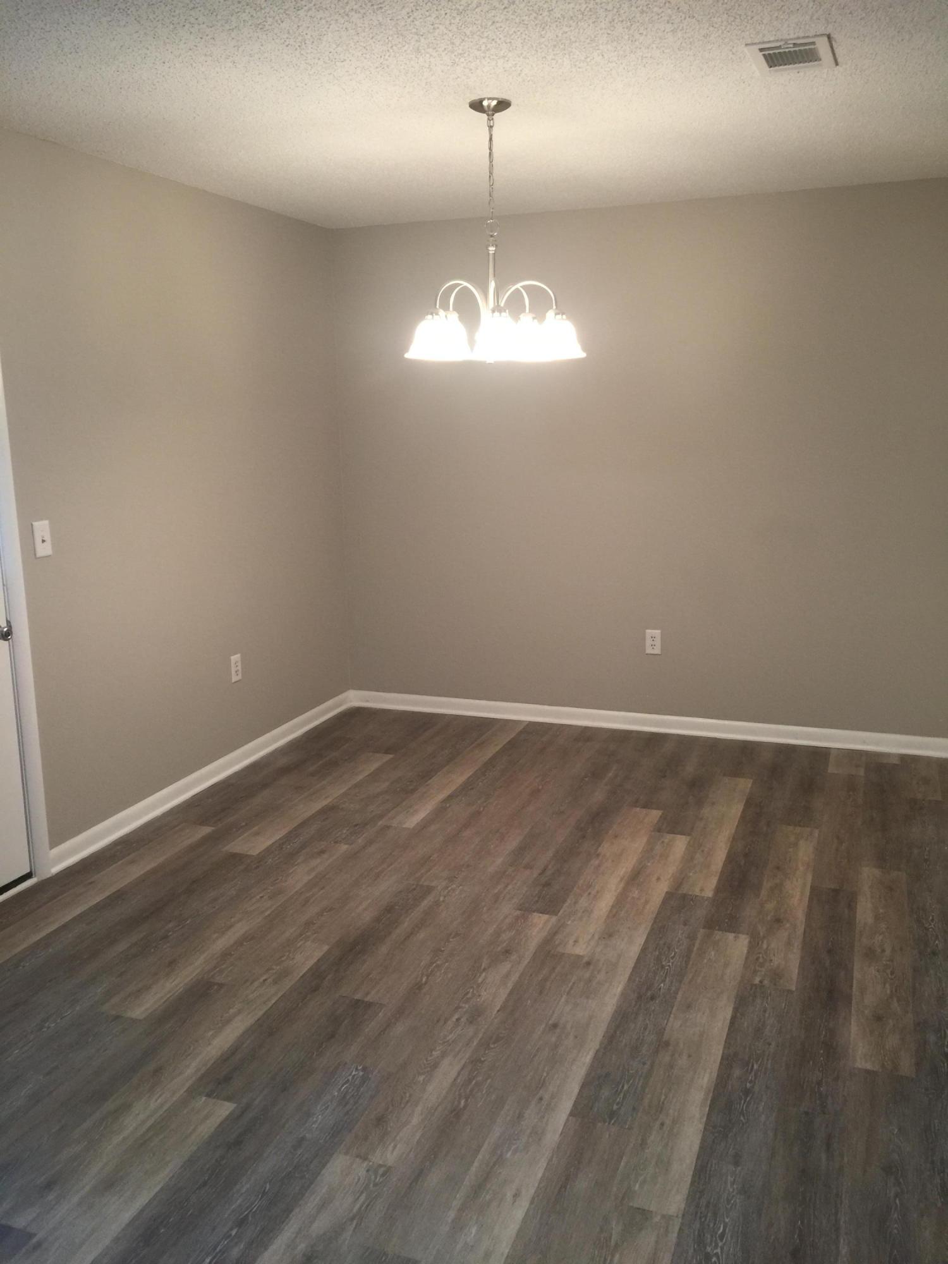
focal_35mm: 29
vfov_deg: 61.7
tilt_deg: -11.2
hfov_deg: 48.2
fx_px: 1059
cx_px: 474
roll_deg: +0.1
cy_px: 632
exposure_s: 1/15
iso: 40
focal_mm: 4.15
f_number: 2.2
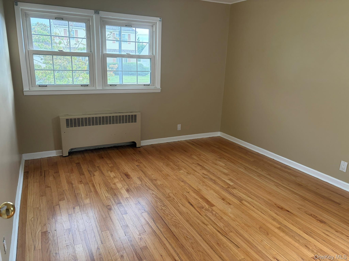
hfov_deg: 67.3
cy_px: 130
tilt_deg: -13.6
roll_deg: -2.0
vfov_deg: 53.1
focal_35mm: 26
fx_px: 262
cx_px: 174
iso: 125
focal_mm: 5.96
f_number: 1.6
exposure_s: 1/92
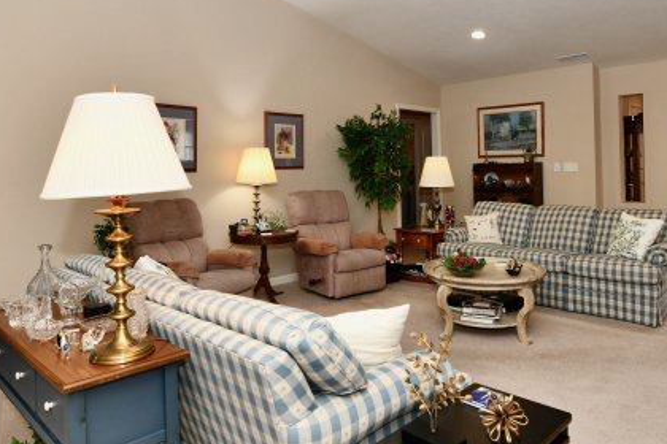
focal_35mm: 25
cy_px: 182
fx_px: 463
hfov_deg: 71.2
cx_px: 375
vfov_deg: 51.0
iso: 640
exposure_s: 1/60
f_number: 6.3
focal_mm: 14
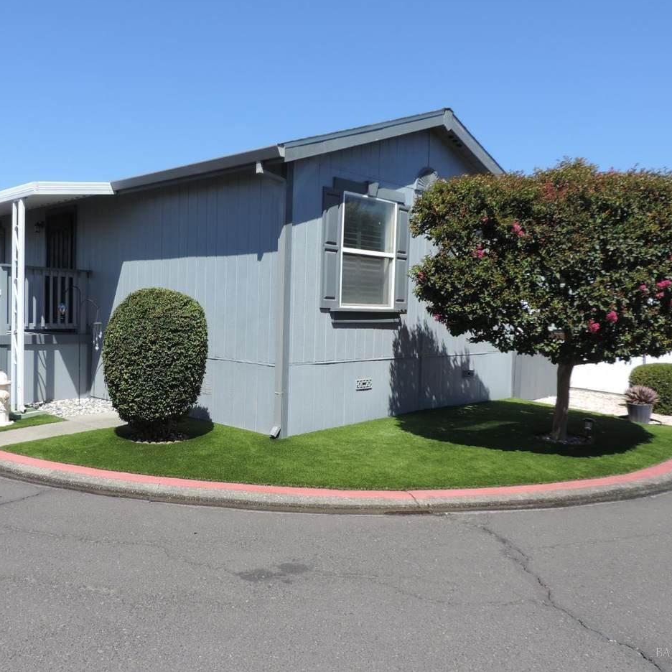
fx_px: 637
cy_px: 330
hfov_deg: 54.9
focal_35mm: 29
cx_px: 246
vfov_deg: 55.6
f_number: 3
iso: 80
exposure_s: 1/800
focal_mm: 4.3
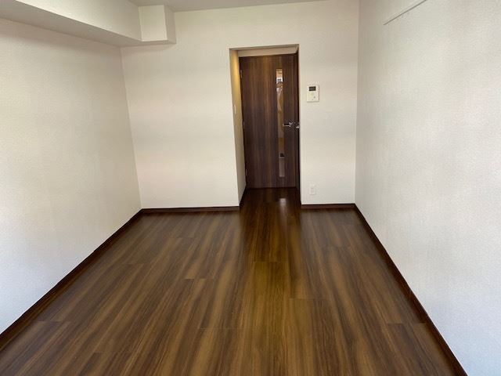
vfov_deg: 53.1
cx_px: 250
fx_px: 376
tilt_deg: -15.9
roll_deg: +4.4
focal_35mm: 26
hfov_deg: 67.3
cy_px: 188
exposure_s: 1/100
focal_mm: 4.25
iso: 125
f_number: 1.8
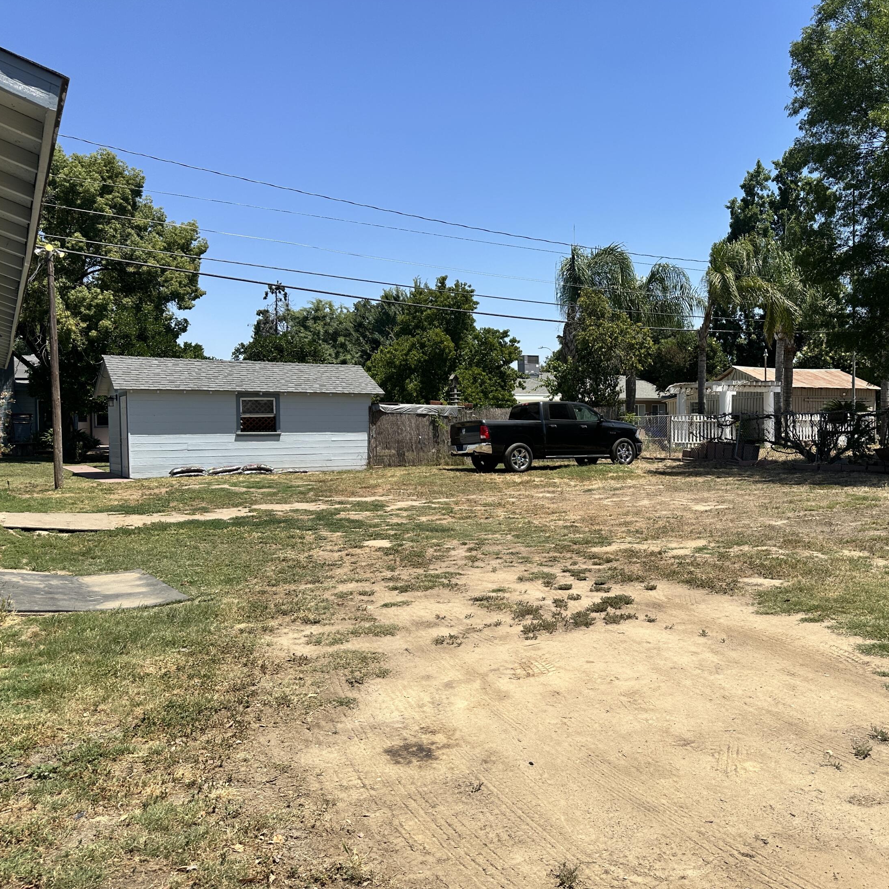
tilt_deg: -2.3
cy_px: 451
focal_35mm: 29
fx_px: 843
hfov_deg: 54.9
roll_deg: +0.8
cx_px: 560
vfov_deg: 55.6
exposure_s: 1/5000
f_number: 1.78
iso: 80
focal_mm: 6.86
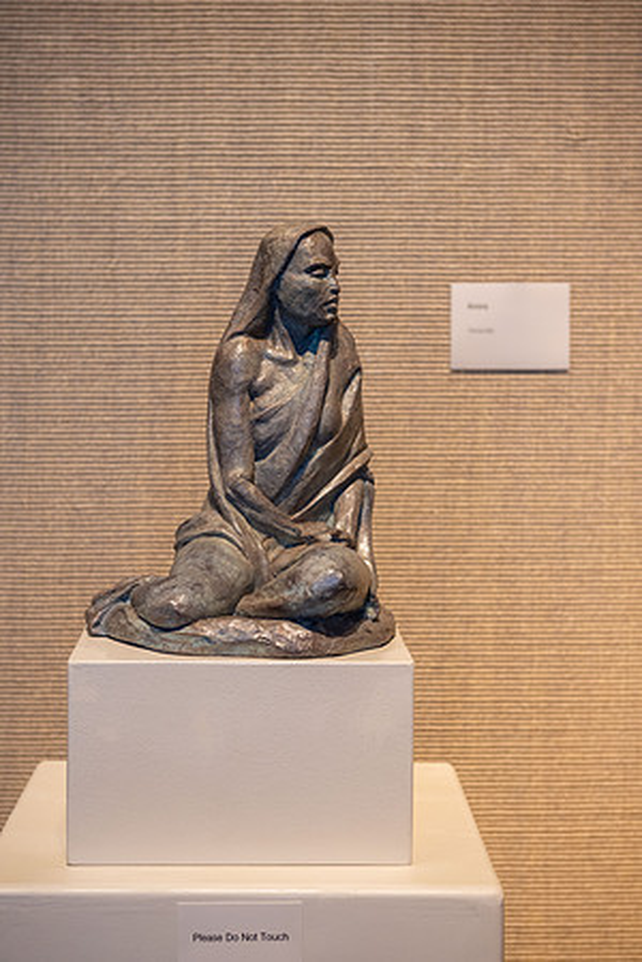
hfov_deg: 19.5
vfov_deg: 28.8
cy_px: 481
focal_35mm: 70
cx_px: 321
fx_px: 1872
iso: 1000
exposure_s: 1/60
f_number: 5.6
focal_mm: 70
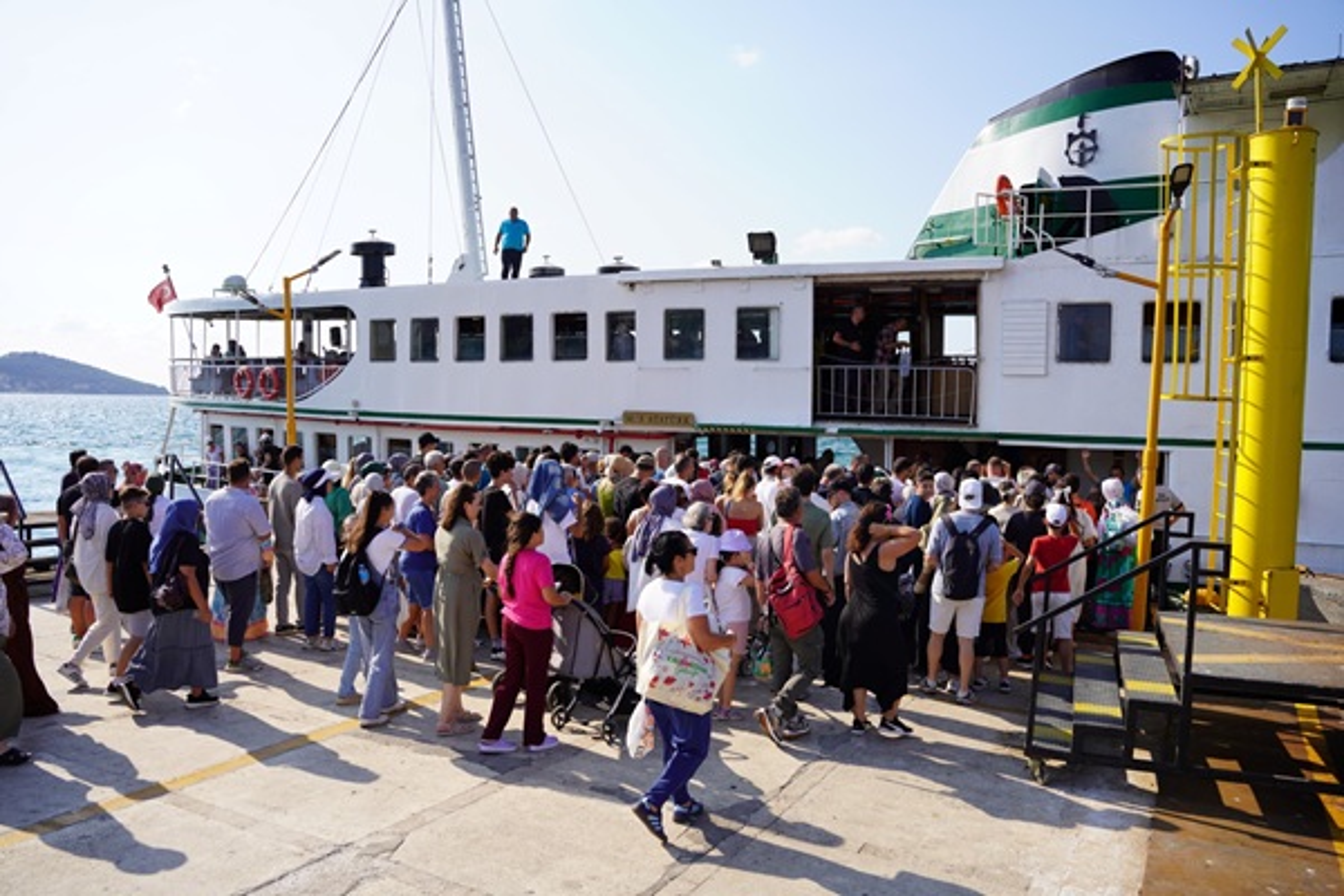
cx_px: 672
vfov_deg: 46.4
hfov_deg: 65.5
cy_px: 448
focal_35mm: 28
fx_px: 1045
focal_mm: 28
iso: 100
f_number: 5
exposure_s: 1/500
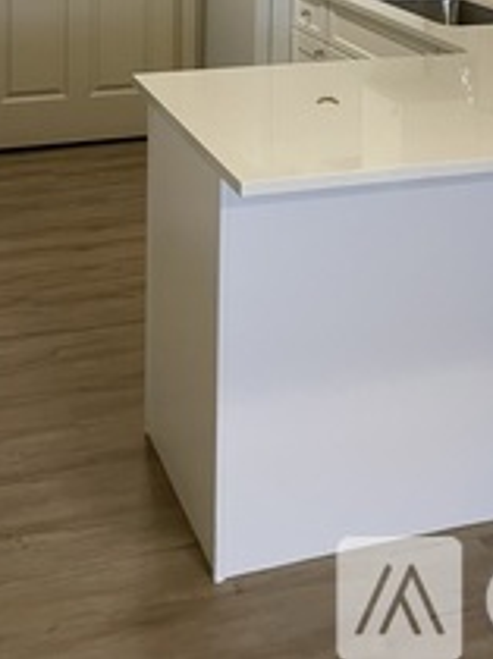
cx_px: 256
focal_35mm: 62
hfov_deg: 23.6
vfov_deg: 27.6
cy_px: -122
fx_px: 1180
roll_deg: -1.7
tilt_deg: -3.0
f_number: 1.6
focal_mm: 4.2
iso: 100
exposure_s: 1/60
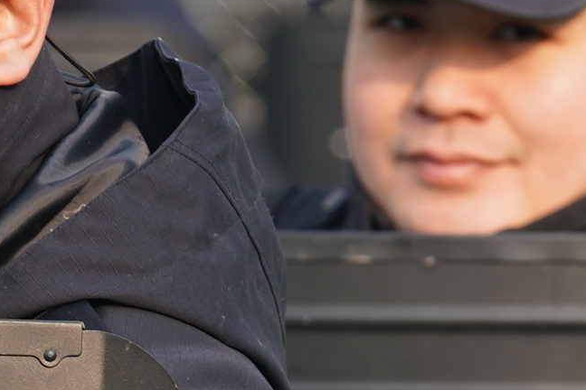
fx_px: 13835
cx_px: 591
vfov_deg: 1.6
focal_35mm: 850
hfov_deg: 2.4
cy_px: 759
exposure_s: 1/125
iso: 100
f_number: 5.6
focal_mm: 140
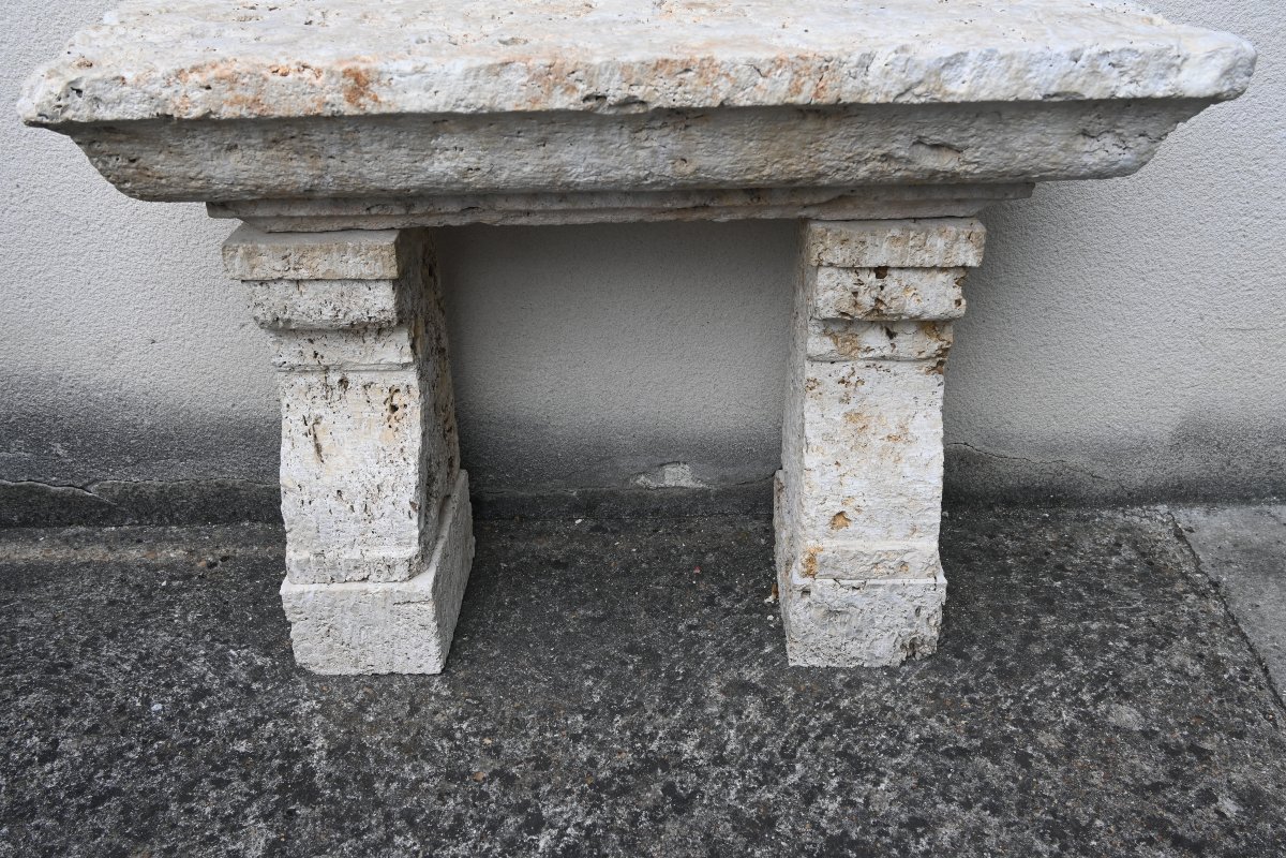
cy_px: 429
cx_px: 643
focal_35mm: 33
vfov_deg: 40.0
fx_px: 1179
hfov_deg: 57.2
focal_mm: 22
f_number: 5
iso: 200
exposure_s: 1/250
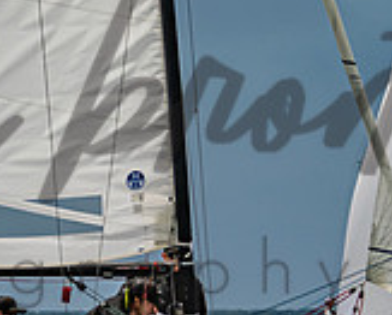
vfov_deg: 1.9
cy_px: 195
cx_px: 322
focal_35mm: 801
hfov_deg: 2.4
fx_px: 9310
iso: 400
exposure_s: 1/3200
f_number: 6.3
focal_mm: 195
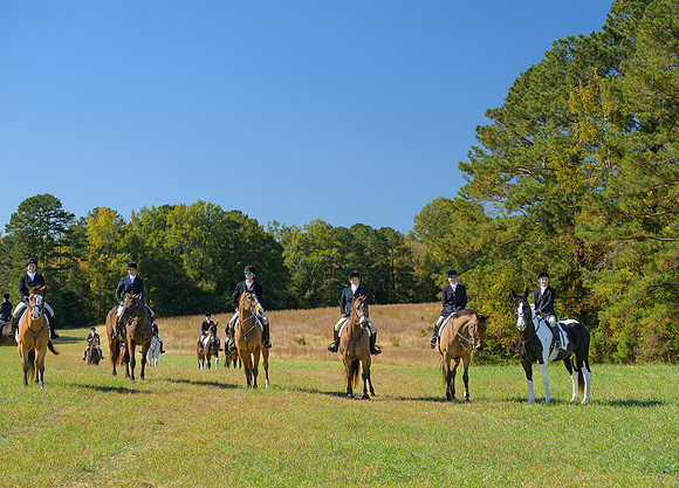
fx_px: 1639
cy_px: 281
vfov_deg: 16.9
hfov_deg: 23.3
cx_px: 422
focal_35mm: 85
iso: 200
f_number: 4
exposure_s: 1/400
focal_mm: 70
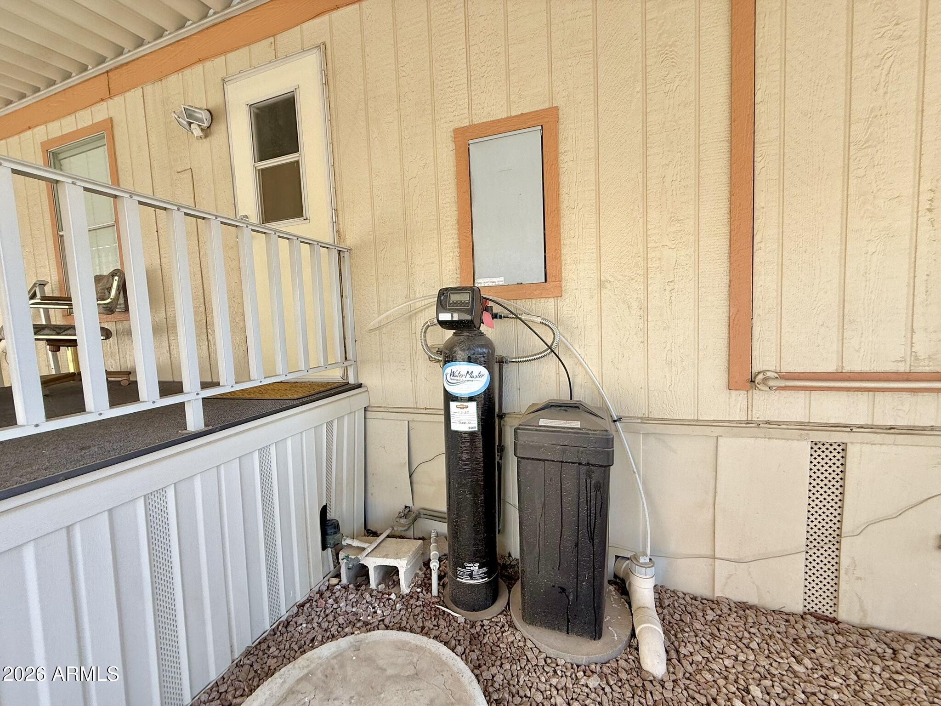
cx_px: 470
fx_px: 381
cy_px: 353
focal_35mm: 14
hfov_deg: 102.1
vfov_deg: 85.7
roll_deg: +4.3
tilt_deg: -3.5
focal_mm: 2.22
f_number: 2.2
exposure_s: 1/259
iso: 50
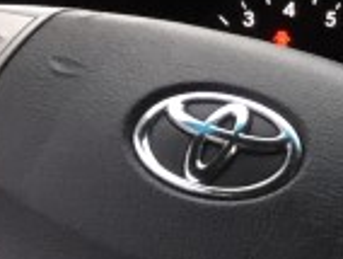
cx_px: 1048
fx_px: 2074
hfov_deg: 8.0
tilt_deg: -14.4
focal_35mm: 209
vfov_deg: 7.1
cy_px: 198
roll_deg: -5.0
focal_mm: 4.15
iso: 64
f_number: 2.2
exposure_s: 1/30
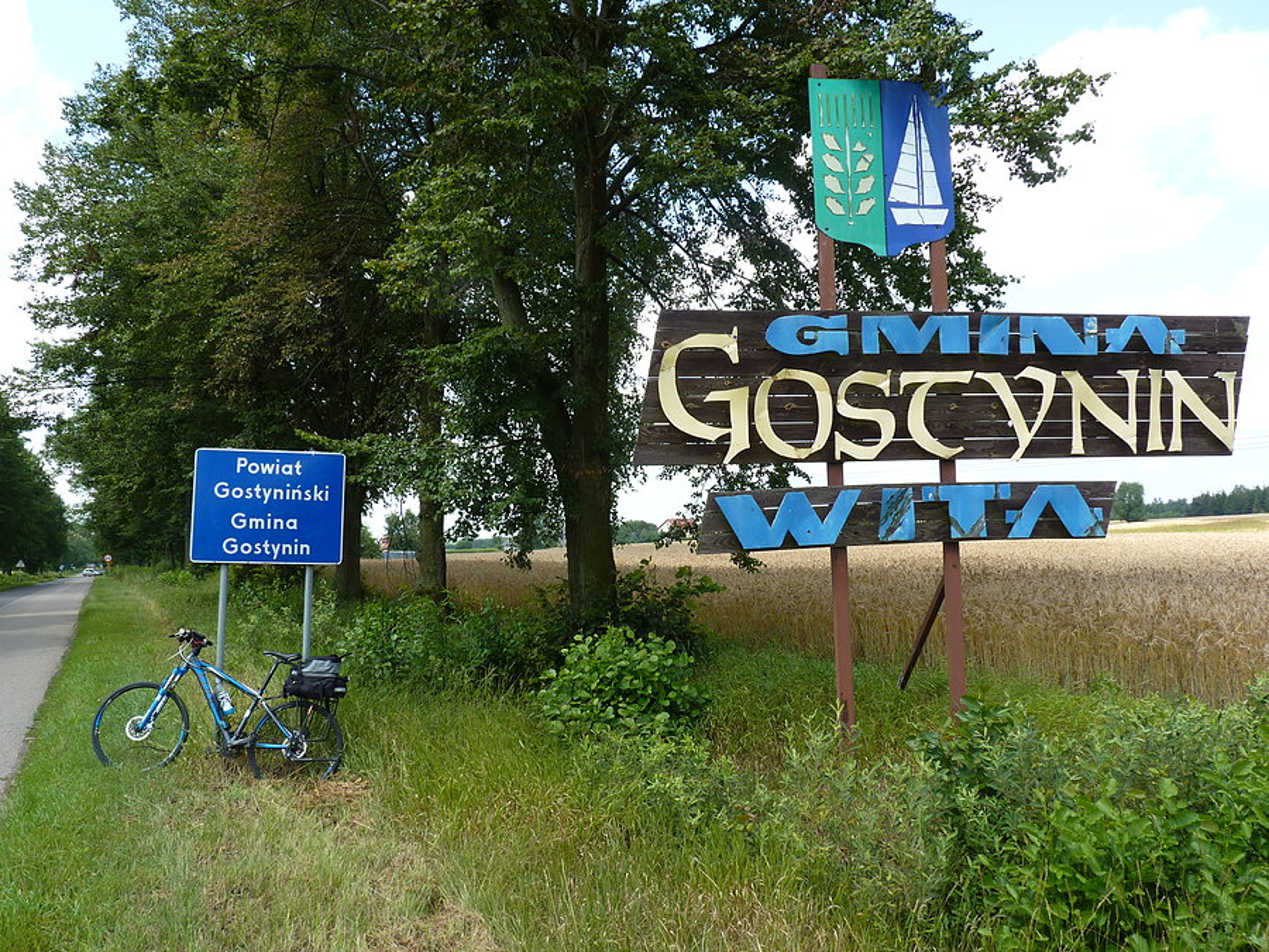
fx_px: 990
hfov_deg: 65.3
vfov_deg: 51.4
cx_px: 634
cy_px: 476
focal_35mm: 27
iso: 80
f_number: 4
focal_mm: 4.8
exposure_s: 1/200
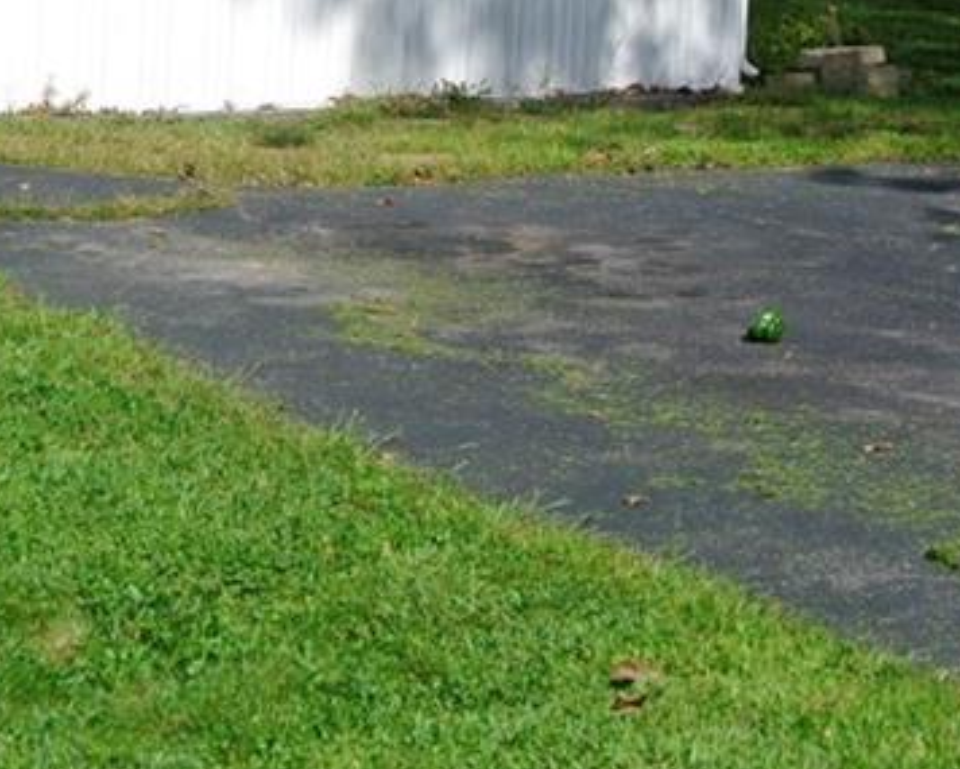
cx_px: 178
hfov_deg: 19.0
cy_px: -121
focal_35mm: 100
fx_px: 2842
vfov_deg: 14.9
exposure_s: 1/800
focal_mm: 14
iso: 100
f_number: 5
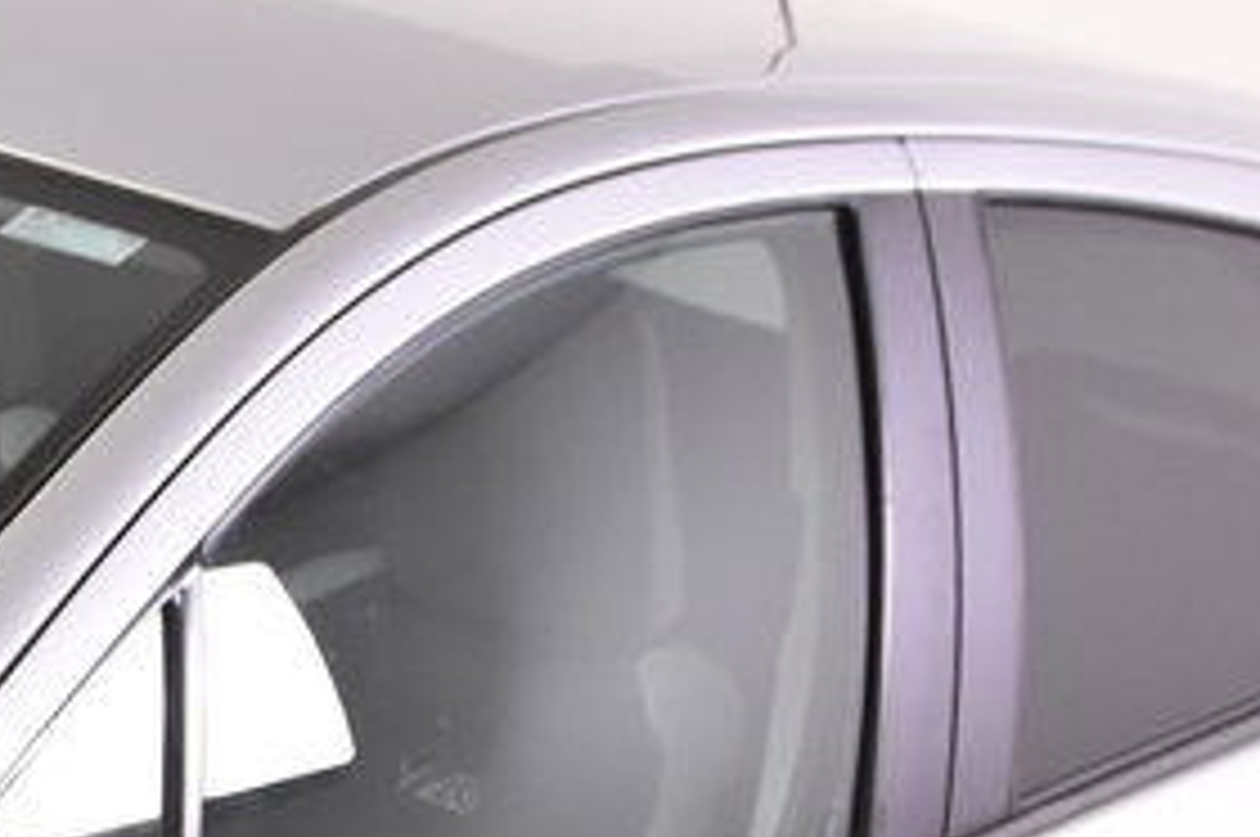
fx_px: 5279
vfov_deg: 8.7
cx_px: -644
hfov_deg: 12.9
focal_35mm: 151
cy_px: 1438
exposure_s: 1/60
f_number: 4
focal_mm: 22
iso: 1600
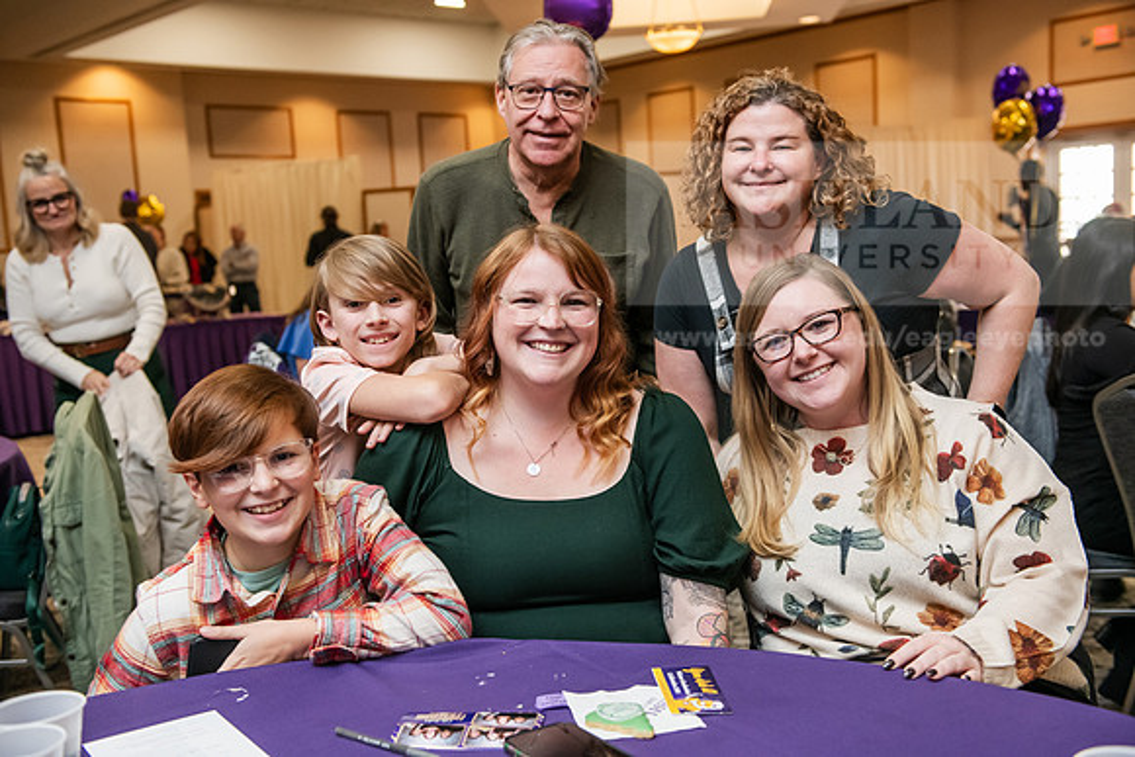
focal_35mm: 40
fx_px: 1261
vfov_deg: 33.4
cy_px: 378
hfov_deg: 48.4
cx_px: 568
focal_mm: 40
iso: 2000
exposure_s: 1/200
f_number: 3.5
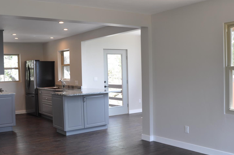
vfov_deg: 33.3
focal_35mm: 40
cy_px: 84
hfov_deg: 48.5
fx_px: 260
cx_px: 108
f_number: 5.6
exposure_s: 1/30
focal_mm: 24
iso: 200
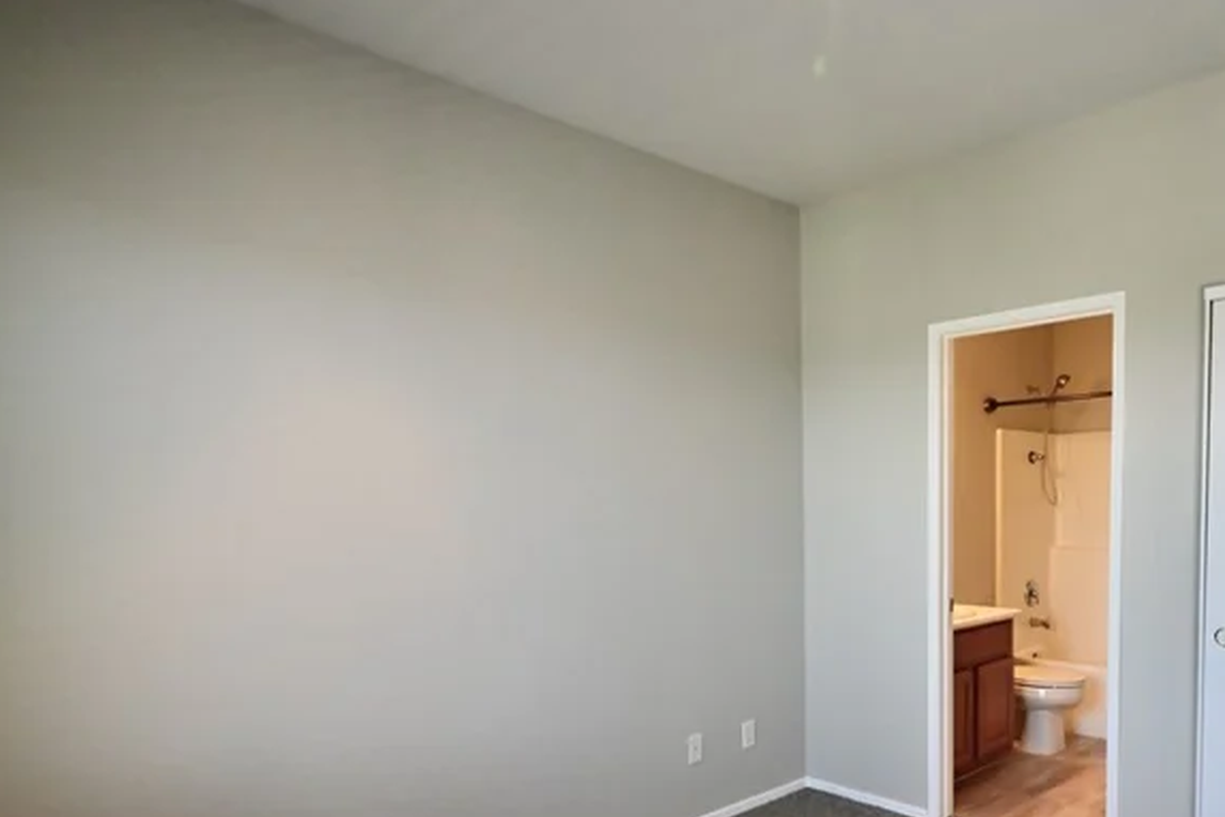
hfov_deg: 70.4
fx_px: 851
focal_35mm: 25
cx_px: 765
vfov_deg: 50.3
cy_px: 551
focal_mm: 14
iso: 6400
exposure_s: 1/60
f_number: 20
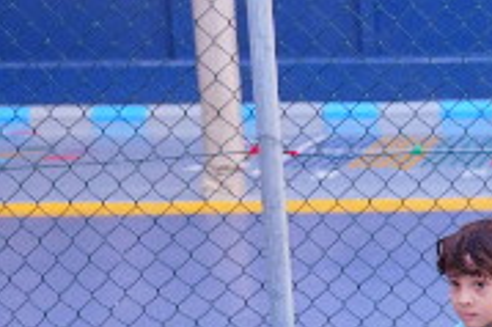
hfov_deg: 13.7
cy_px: 441
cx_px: 741
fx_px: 1925
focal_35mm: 141
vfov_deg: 9.5
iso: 1600
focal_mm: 36
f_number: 5
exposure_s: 1/125
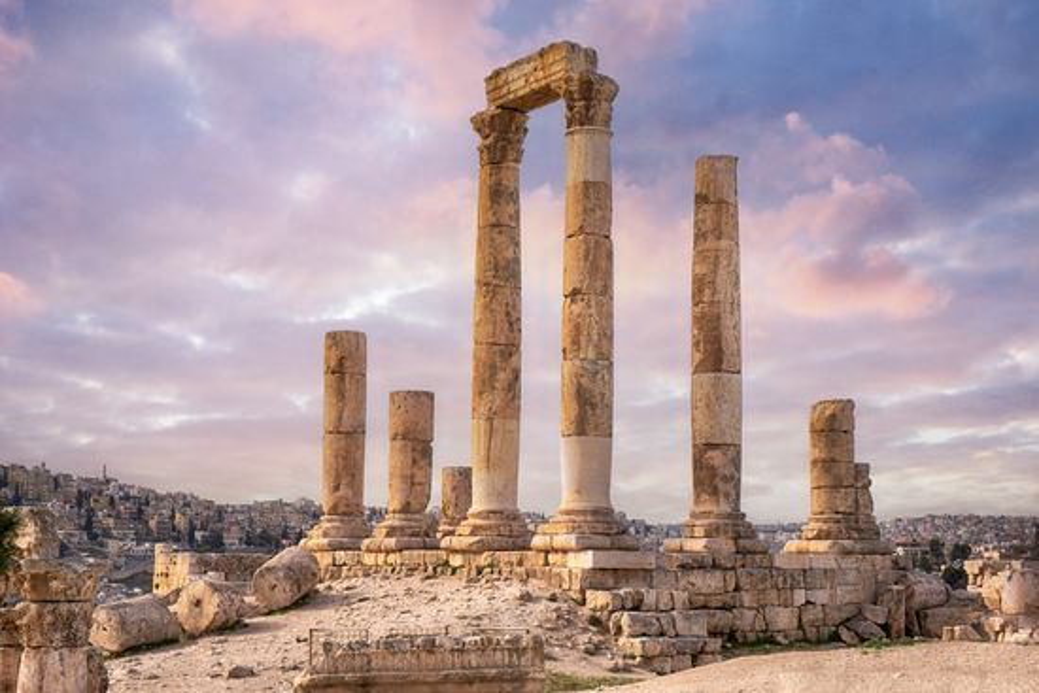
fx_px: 1559
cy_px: 346
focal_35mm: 54
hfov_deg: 36.9
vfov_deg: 25.1
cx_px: 520
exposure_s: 1/200
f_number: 10
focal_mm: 35.8
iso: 160
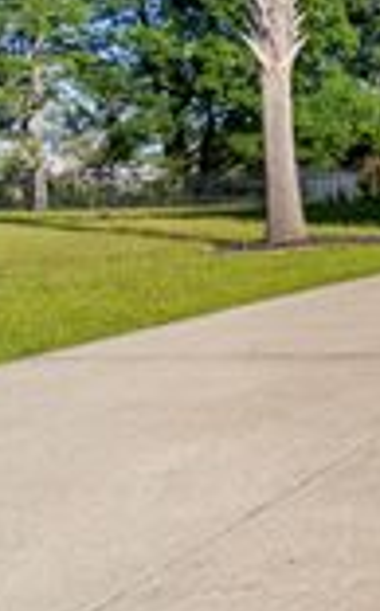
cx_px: 960
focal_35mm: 49
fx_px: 815
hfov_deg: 14.2
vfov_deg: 40.4
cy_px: 182
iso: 100
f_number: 8
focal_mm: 10
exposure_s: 1/250
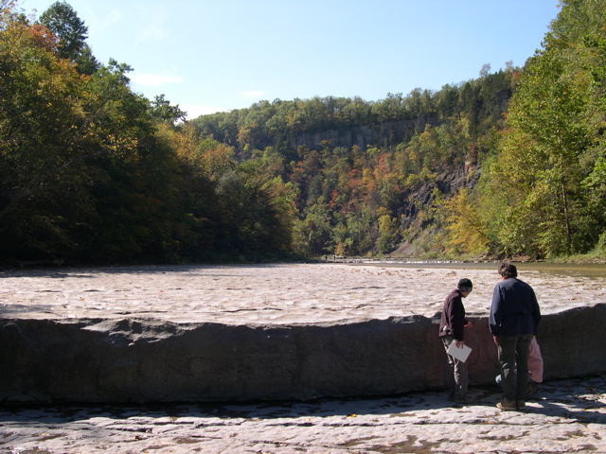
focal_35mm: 38
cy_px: 227
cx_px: 303
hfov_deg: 49.0
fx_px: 665
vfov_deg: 37.7
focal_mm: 8
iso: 100
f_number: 7.6
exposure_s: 1/104
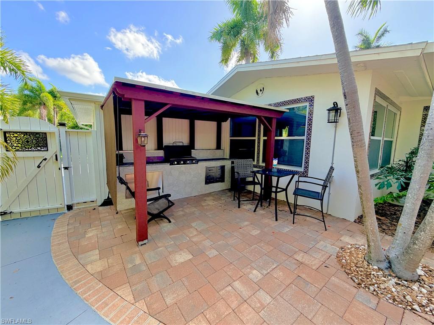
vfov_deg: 85.7
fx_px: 176
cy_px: 162
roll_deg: -0.7
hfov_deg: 102.1
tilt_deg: -6.4
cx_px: 217
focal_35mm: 14
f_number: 2.2
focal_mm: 2.22
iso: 50
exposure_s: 1/222
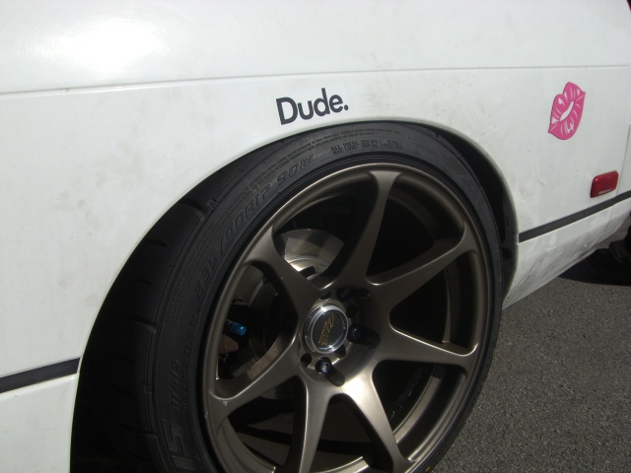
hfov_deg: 49.0
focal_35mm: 38
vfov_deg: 37.7
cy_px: 236
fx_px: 693
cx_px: 316
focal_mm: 6.2
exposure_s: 1/2000
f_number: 4.3
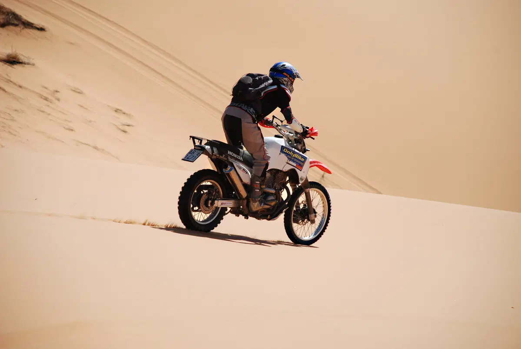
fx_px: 2935
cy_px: 174
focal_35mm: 202
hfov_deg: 10.1
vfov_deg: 6.8
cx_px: 260
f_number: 5.6
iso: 125
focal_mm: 135
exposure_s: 1/500
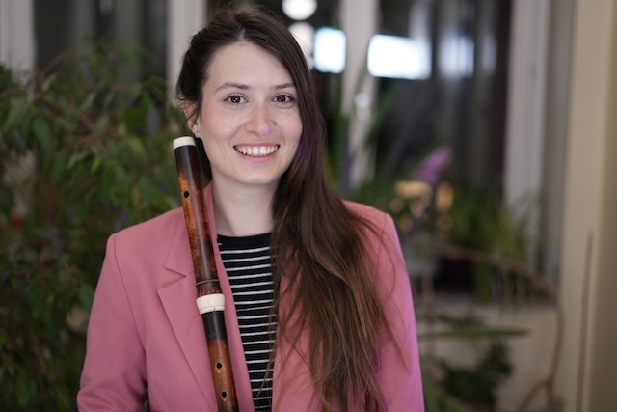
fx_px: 857
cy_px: 206
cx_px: 308
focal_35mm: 50
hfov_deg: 39.6
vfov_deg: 27.0
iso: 1000
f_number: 1.8
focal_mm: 50
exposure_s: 1/200
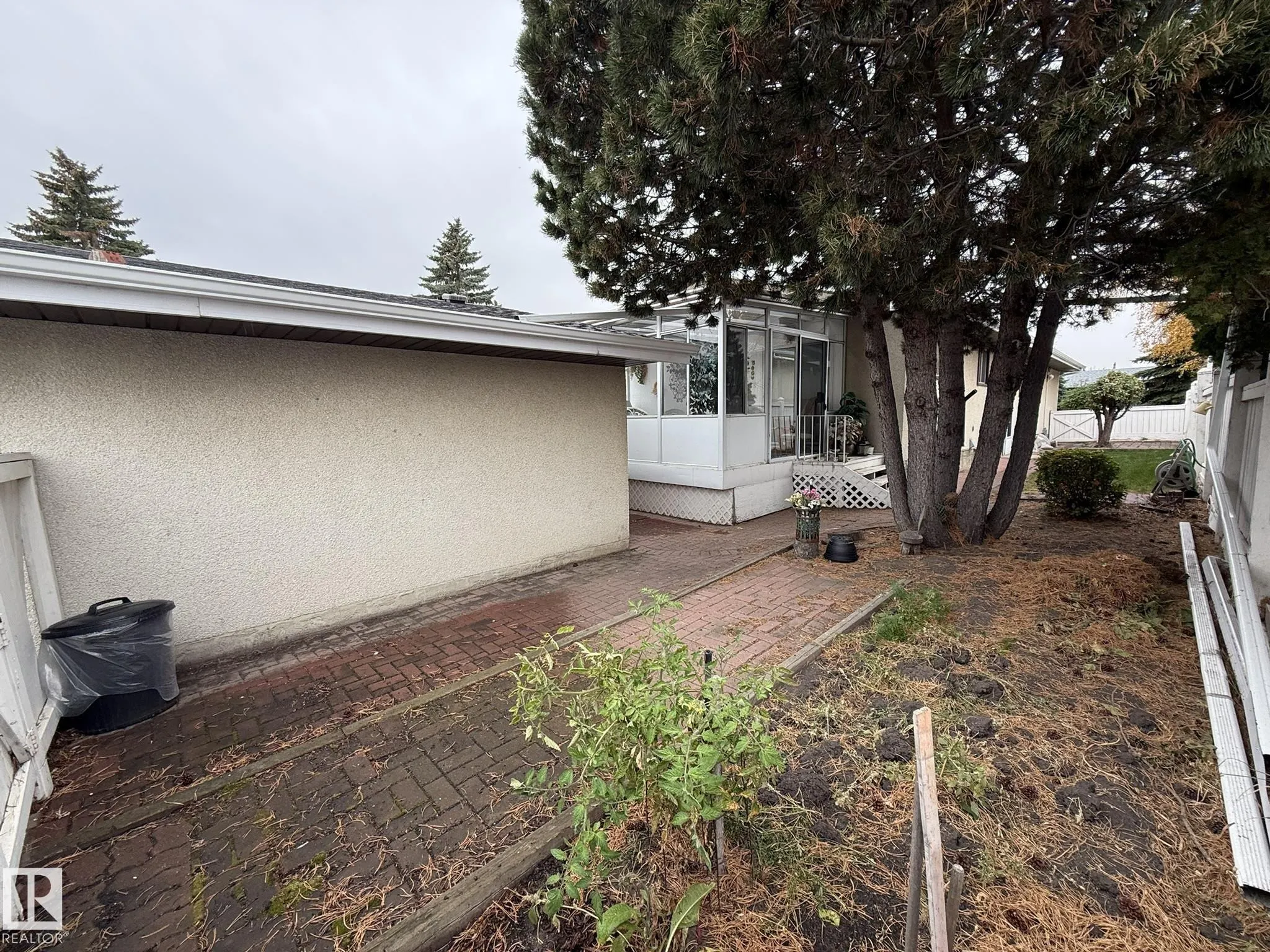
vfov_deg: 85.7
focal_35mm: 14
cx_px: 635
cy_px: 476
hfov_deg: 102.1
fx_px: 514
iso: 64
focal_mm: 2.22
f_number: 2.2
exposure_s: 1/99
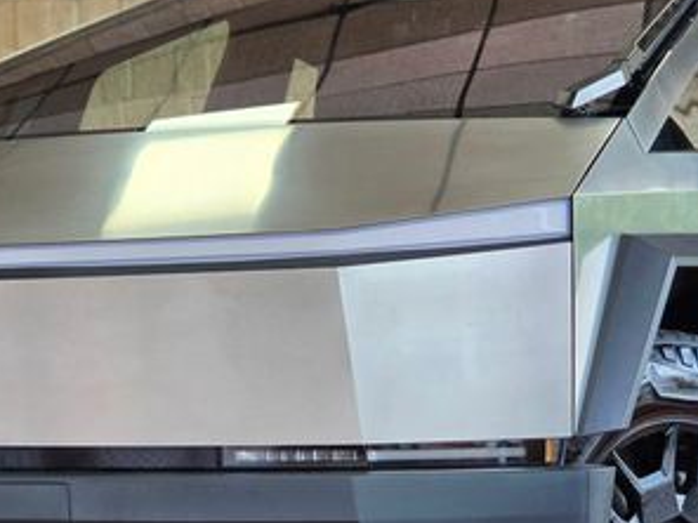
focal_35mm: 149
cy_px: 342
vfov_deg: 10.0
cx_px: 358
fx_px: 3004
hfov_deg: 13.3
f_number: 2.4
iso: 64
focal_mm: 7
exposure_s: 1/120
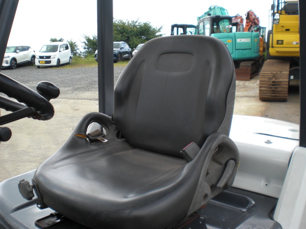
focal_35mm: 39
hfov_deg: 47.9
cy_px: 117
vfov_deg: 36.8
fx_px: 345
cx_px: 150
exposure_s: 1/320
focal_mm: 6.3
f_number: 3.1
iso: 64
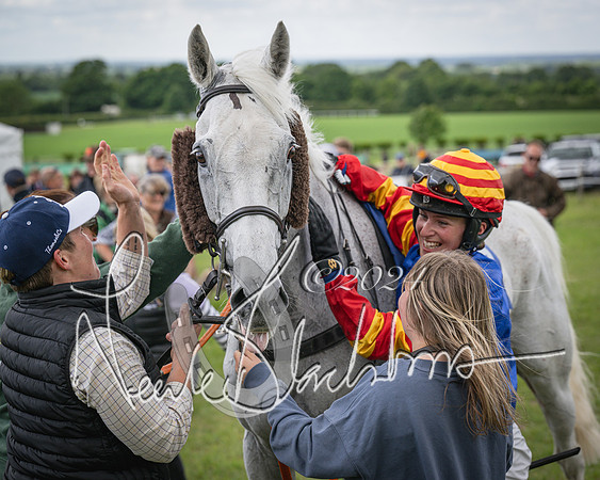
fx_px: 1399
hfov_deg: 24.2
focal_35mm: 79
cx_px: 360
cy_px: 240
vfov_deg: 19.4
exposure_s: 1/1600
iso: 400
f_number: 4
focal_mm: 70
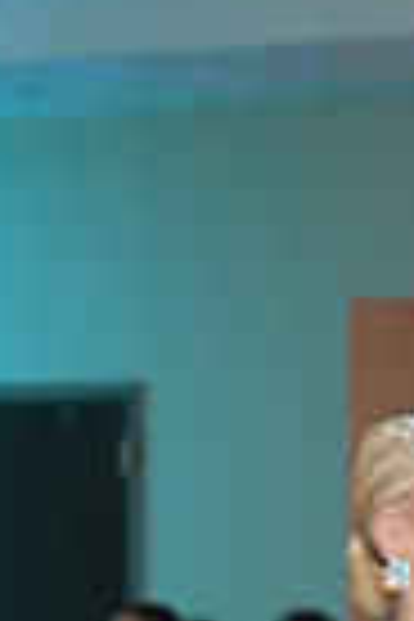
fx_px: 3915
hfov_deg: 5.9
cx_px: 776
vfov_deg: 8.7
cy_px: 1134
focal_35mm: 227
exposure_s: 1/200
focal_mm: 54
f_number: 4
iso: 3200
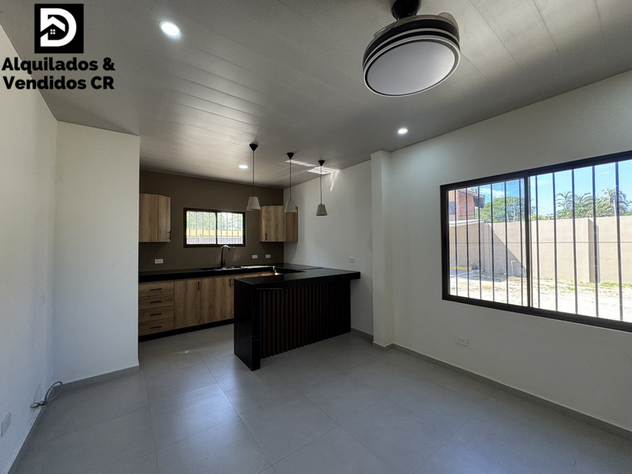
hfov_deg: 102.1
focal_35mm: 14
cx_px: 316
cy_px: 237
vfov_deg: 85.7
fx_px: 256
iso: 160
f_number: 2.2
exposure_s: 1/120
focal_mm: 2.22
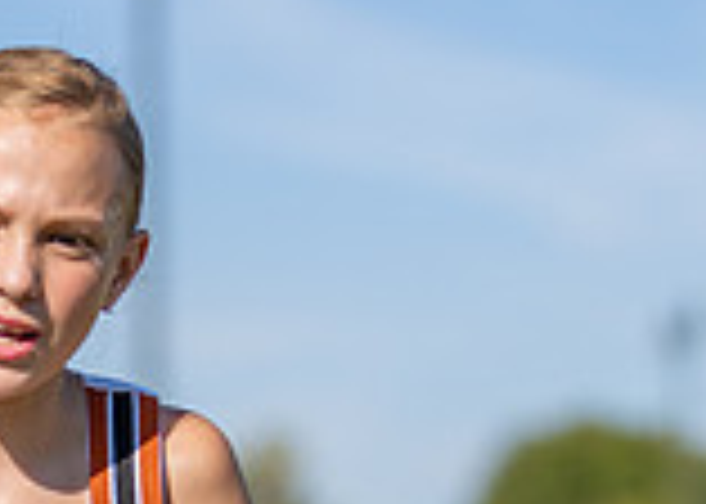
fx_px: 4409
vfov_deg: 6.4
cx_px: 304
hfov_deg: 9.2
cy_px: 781
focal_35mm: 220
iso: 100
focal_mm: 50
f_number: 1.2
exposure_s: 1/8000
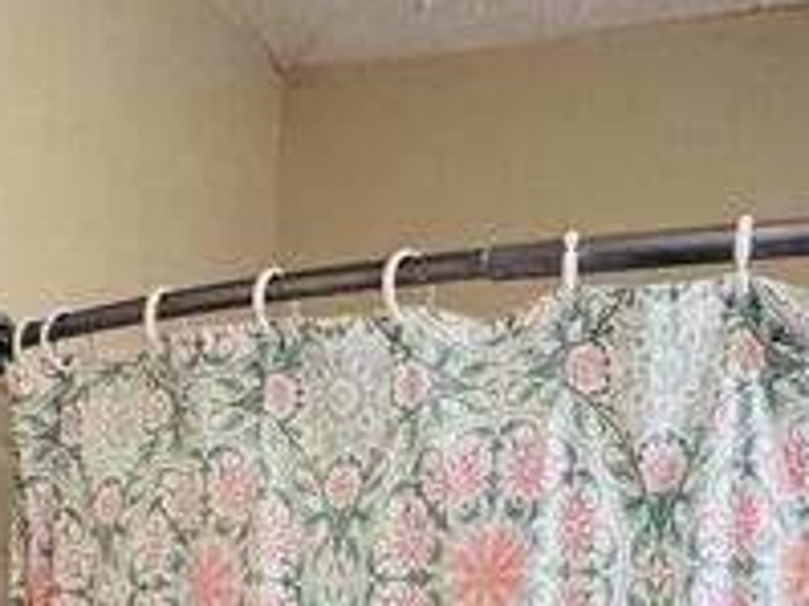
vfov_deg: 15.6
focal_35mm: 72
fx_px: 1682
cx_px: 333
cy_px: 1261
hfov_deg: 27.0
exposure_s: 1/60
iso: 640
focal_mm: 2.22
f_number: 2.2
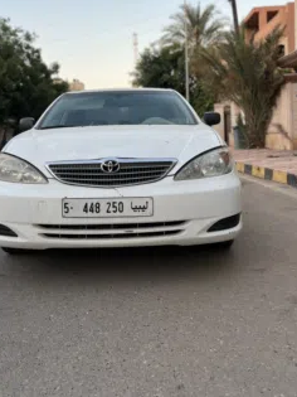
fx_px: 378
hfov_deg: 42.8
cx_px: 131
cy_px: 160
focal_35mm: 33
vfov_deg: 55.0
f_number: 1.5
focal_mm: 5.7
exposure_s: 1/141
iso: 32
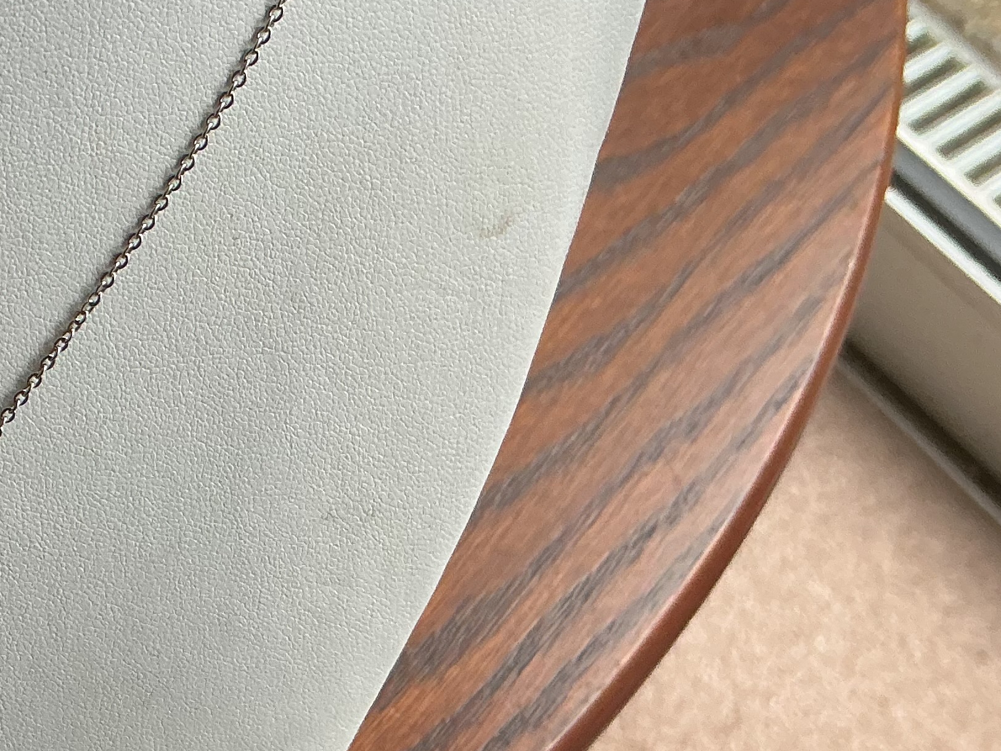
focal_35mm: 72
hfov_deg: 25.5
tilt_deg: -58.5
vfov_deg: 20.4
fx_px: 2082
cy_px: 432
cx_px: -30
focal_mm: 3
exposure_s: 1/50
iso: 100
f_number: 1.8
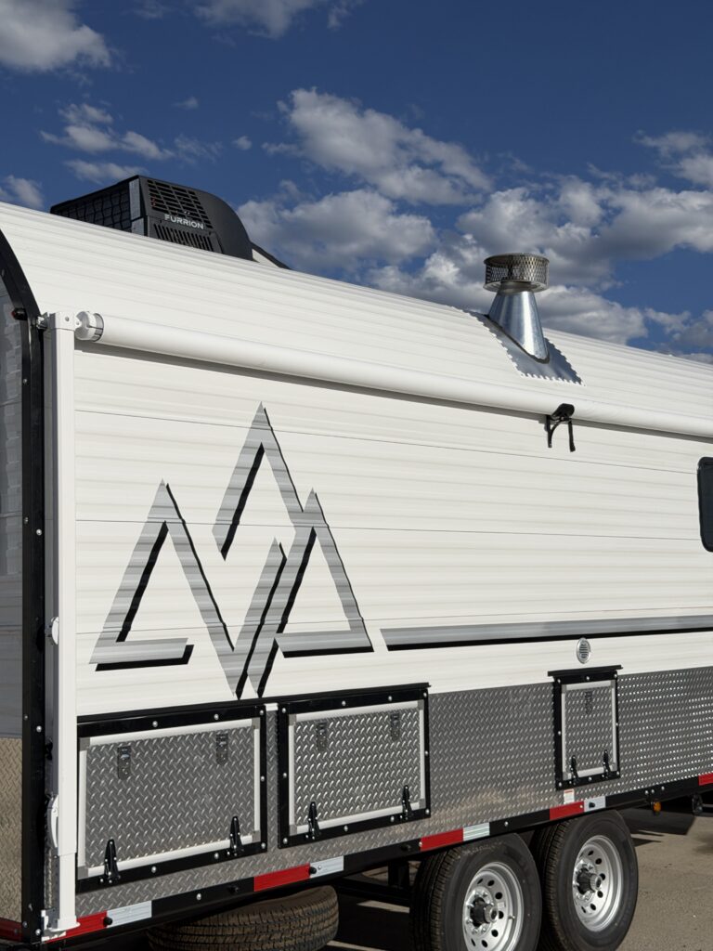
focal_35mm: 48
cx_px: 356
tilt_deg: +5.9
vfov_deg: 39.7
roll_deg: +1.6
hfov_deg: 30.3
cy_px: 476
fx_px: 1318
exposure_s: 1/20408
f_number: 1.78
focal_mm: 6.76
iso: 80
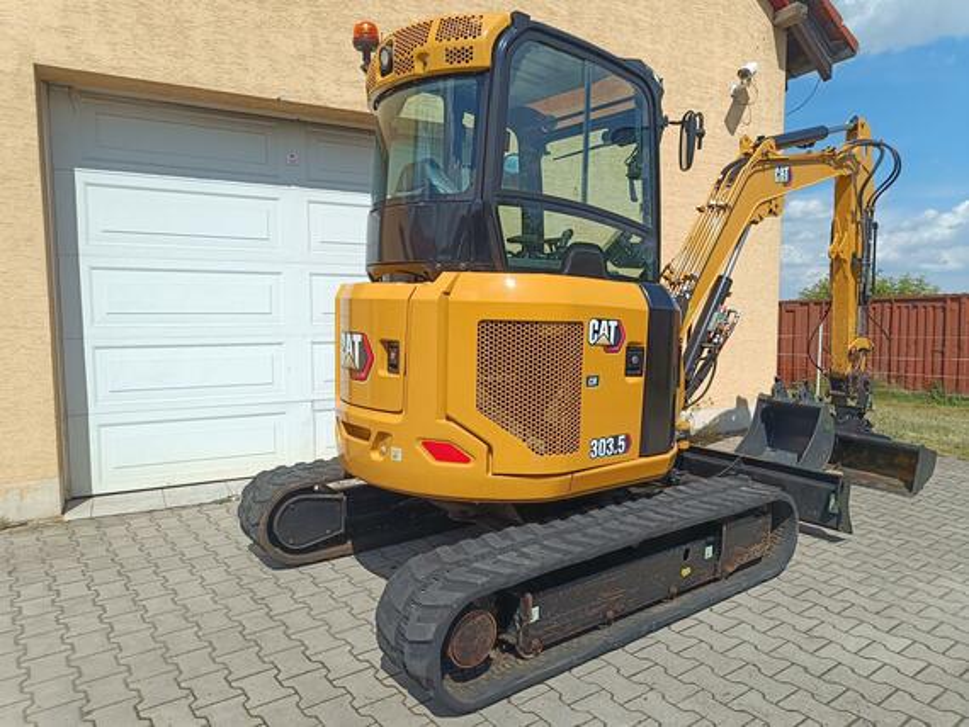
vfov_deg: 56.9
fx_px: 672
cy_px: 364
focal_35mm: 24
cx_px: 484
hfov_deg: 71.6
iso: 54
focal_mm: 5.59
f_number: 1.88
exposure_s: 1/1783
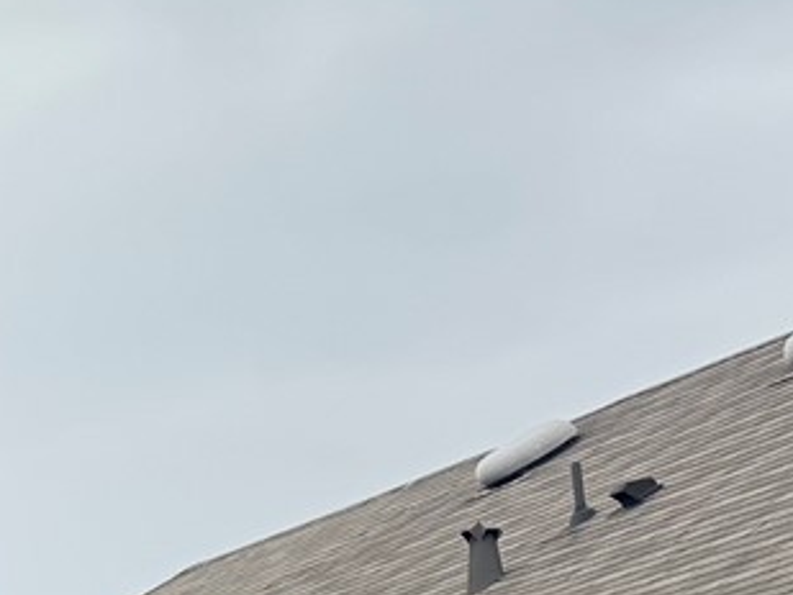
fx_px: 3644
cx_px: -1501
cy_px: 582
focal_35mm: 159
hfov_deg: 9.8
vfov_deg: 9.3
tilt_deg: +10.3
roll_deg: -1.4
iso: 80
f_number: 1.78
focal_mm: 6.76
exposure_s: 1/1238
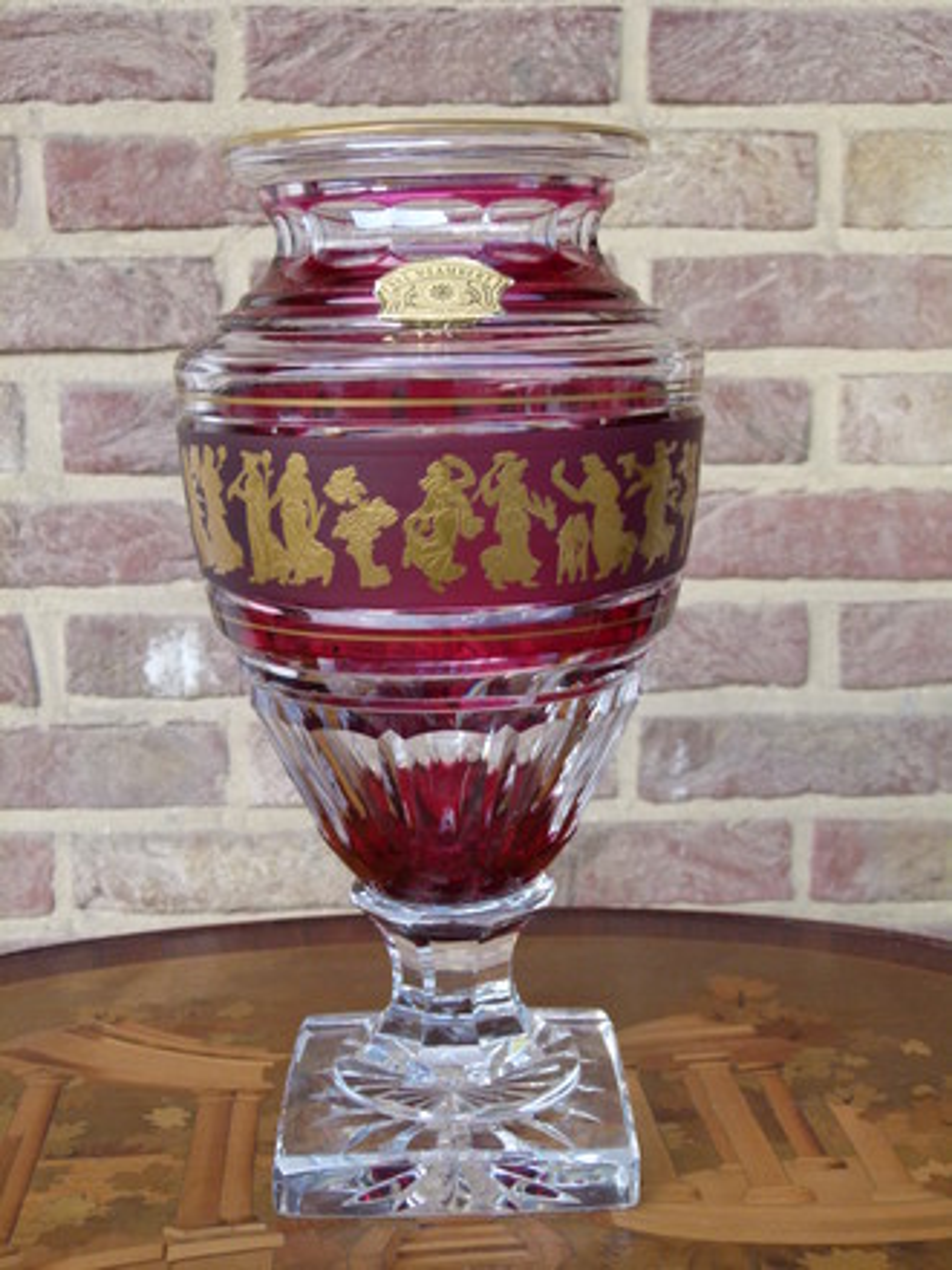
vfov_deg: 39.7
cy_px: 635
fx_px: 1760
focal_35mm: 48
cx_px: 476
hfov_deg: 30.3
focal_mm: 8.7
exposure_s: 1/60
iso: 125
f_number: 3.2
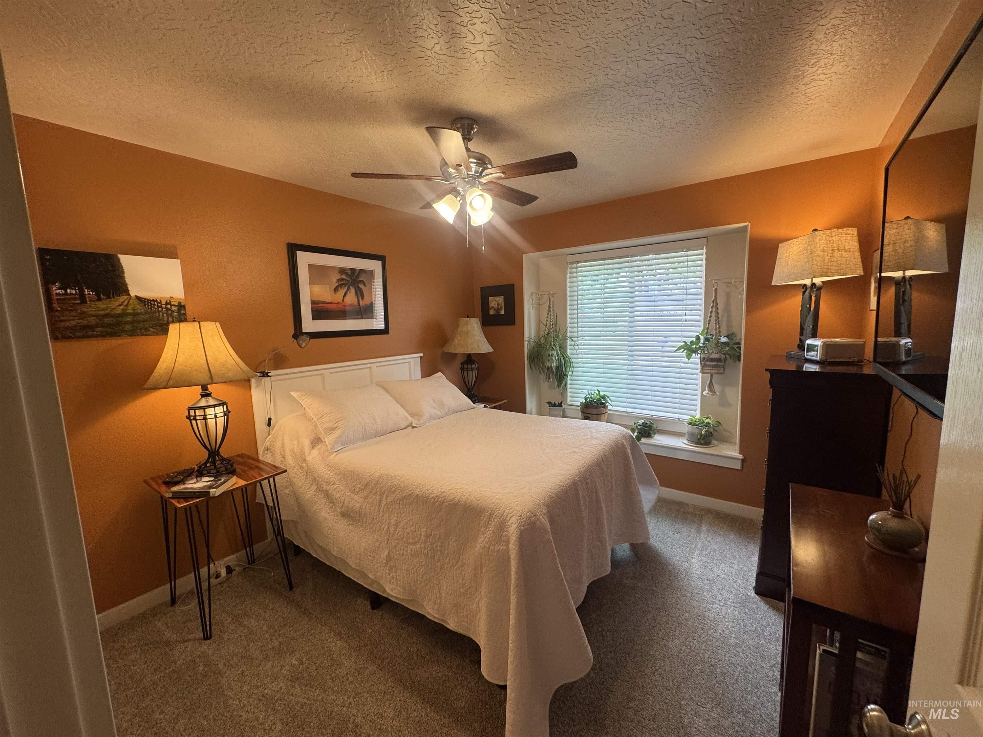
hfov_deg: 102.1
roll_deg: +2.3
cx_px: 492
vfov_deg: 85.7
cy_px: 368
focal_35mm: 14
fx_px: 398
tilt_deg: -2.8
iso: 160
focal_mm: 2.22
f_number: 2.2
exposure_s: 1/120
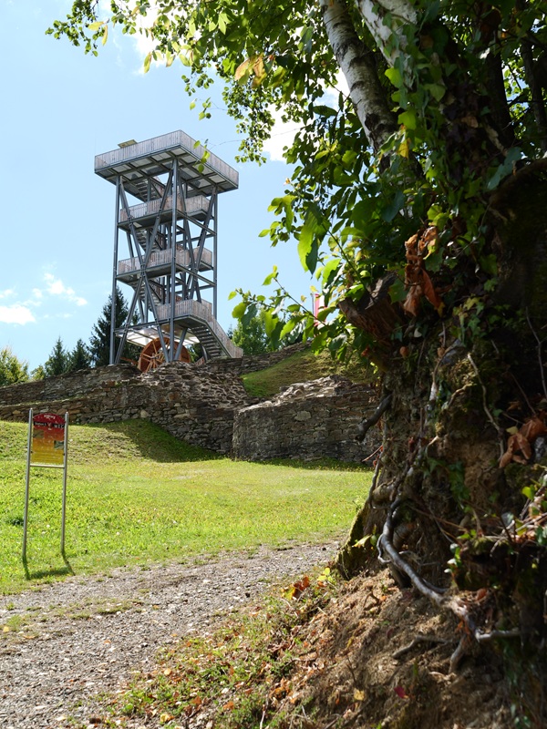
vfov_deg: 42.9
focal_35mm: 44
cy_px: 364
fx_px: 927
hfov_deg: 32.9
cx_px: 274
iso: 100
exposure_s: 1/250
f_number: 5.6
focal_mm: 22
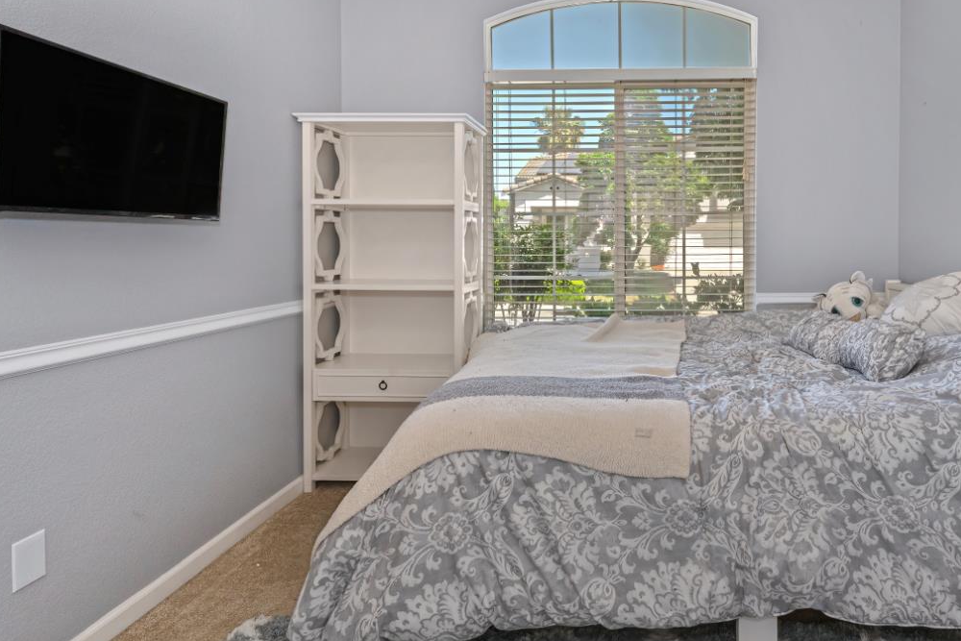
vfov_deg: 59.0
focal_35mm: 21
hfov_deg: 79.3
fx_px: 561
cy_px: 254
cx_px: 617
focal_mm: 14
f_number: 5.6
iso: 640
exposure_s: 1/125
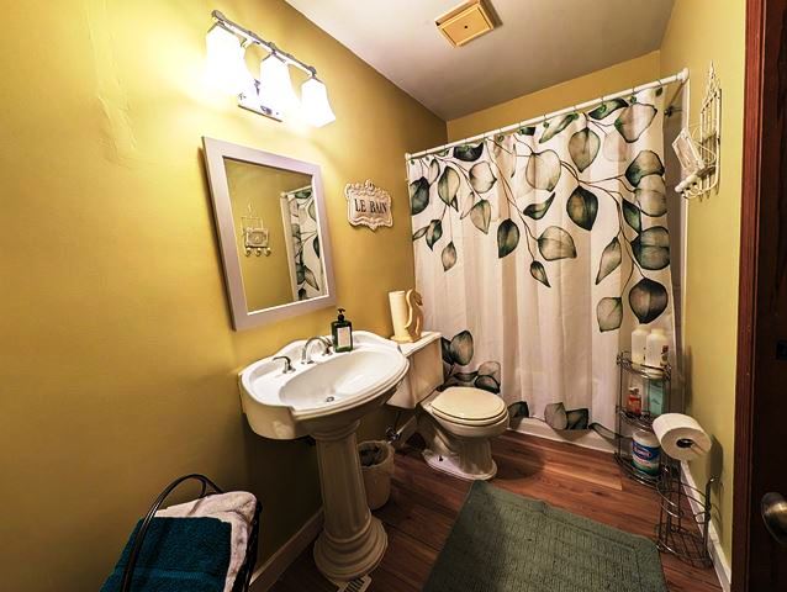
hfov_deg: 110.5
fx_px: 273
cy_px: 296
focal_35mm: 12
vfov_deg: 94.6
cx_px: 394
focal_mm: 2.02
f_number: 1.7
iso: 74
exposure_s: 1/120
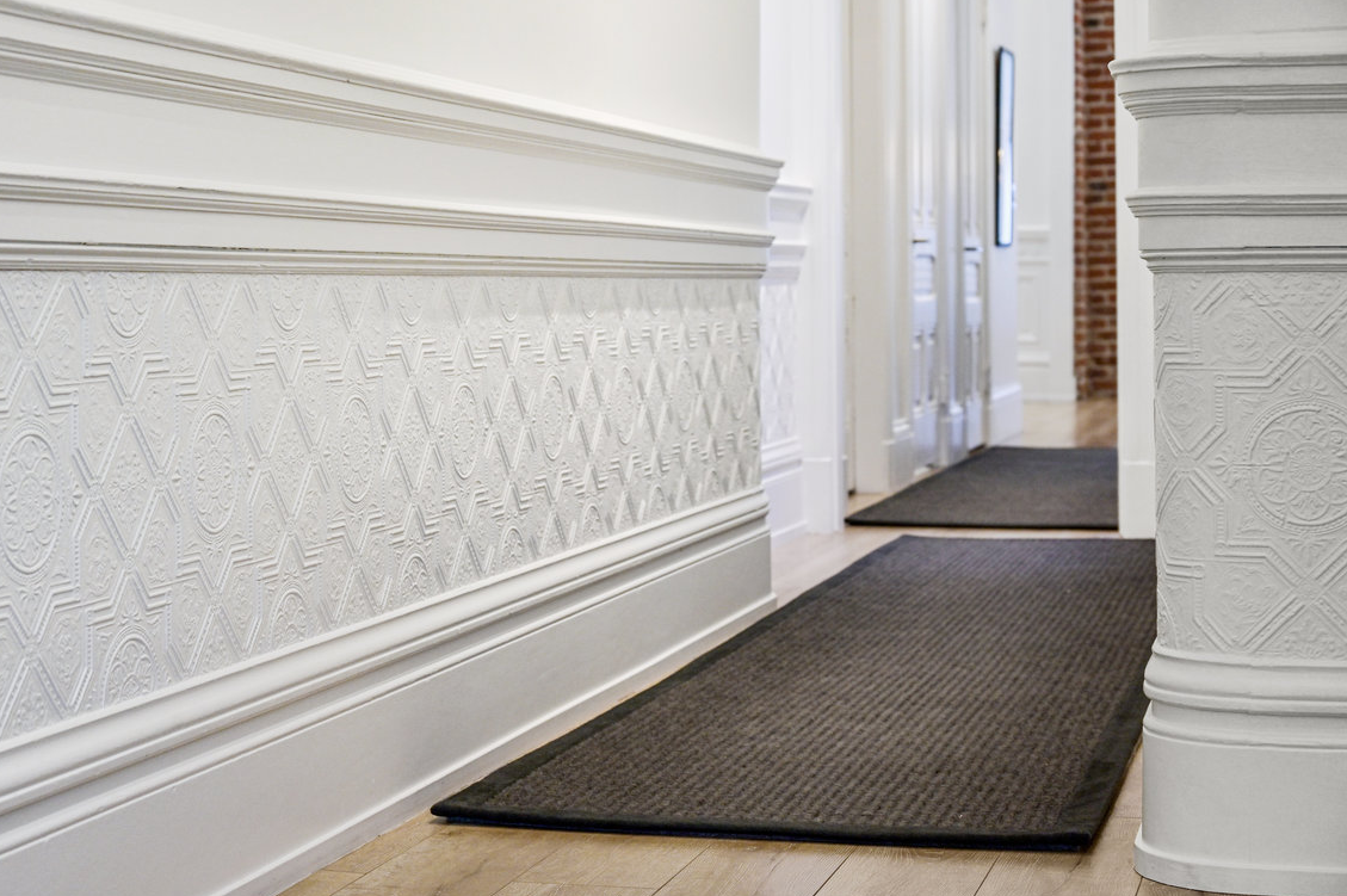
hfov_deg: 29.7
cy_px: 451
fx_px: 2542
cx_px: 632
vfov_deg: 20.0
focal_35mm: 68
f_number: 6
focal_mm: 64
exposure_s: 1/60
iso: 400
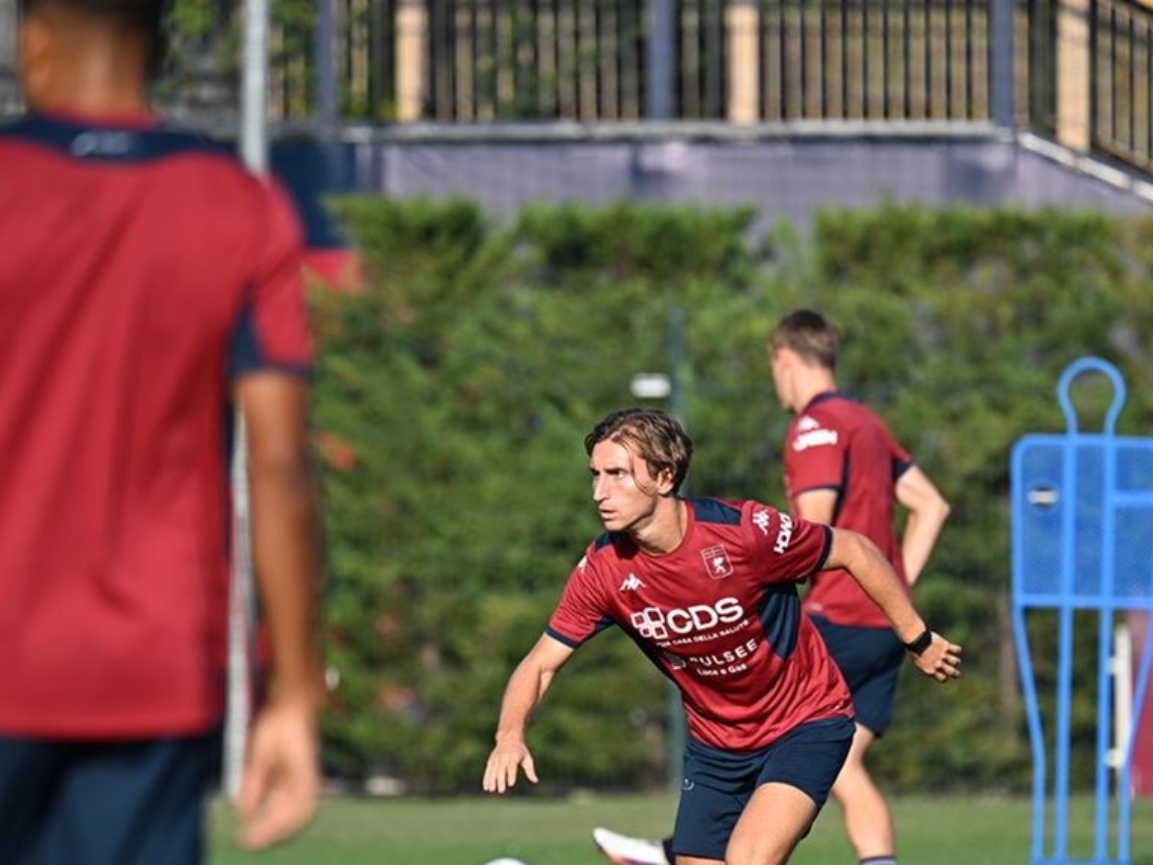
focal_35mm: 685
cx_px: 625
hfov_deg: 2.9
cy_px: 677
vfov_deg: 2.2
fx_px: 22820
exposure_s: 1/2000
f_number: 5.6
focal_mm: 400
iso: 500
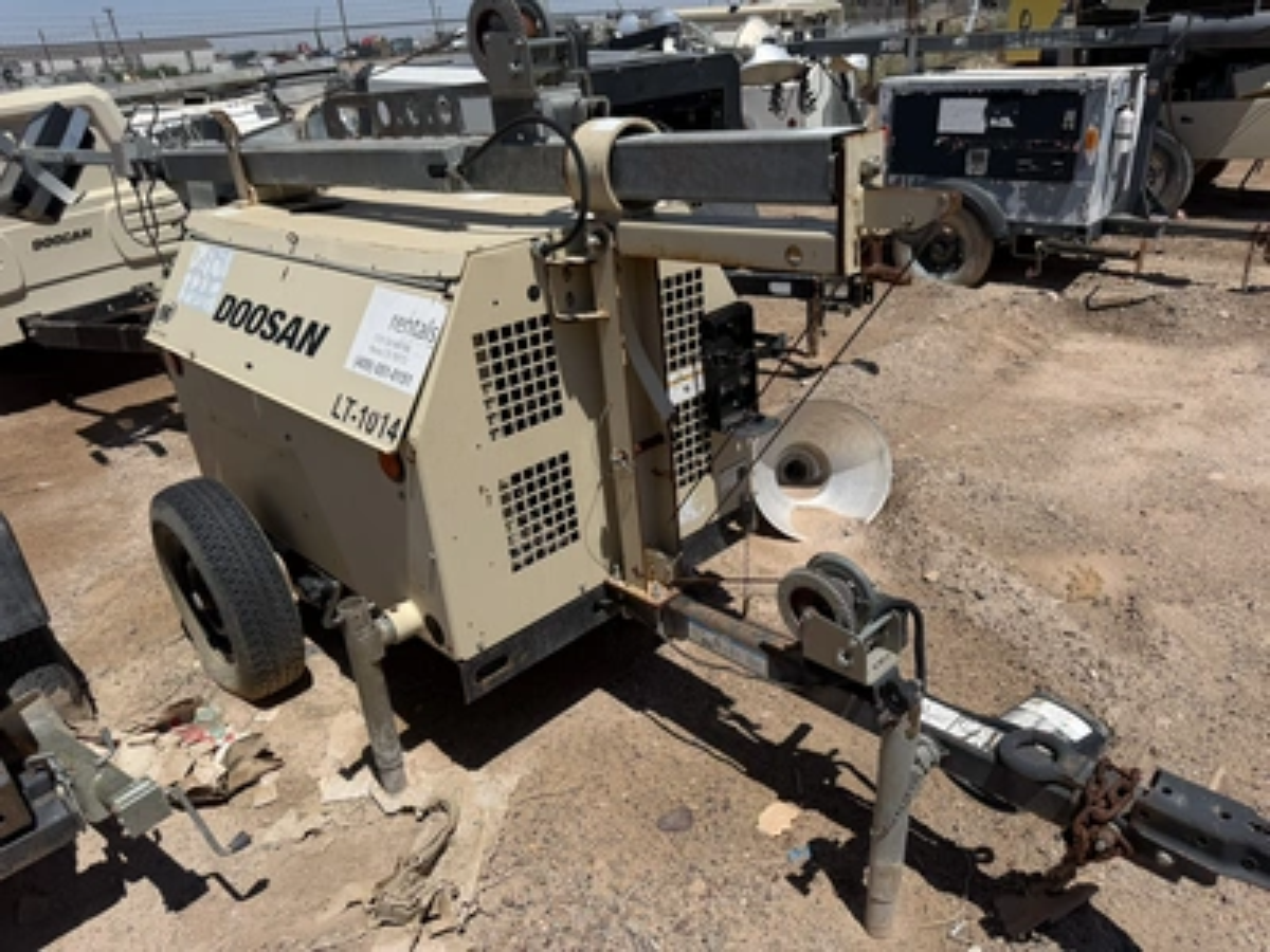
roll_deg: +4.0
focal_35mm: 24
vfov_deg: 56.8
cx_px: 635
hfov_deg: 71.6
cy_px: 476
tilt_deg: -25.1
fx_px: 881
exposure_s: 1/9091
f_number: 1.78
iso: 80
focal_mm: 6.76
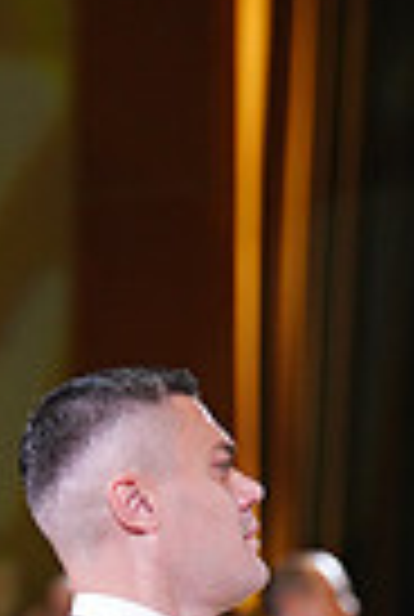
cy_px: 1232
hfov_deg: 3.3
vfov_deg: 4.9
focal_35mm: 414
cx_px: 70
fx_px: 7105
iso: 2000
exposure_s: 1/400
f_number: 2.8
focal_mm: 98
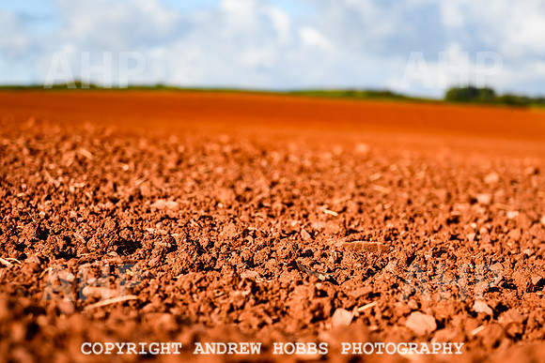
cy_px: 189
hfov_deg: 23.2
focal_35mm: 88
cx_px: 270
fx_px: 1330
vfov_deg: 15.6
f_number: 3.5
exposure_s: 1/1000
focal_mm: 70
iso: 64
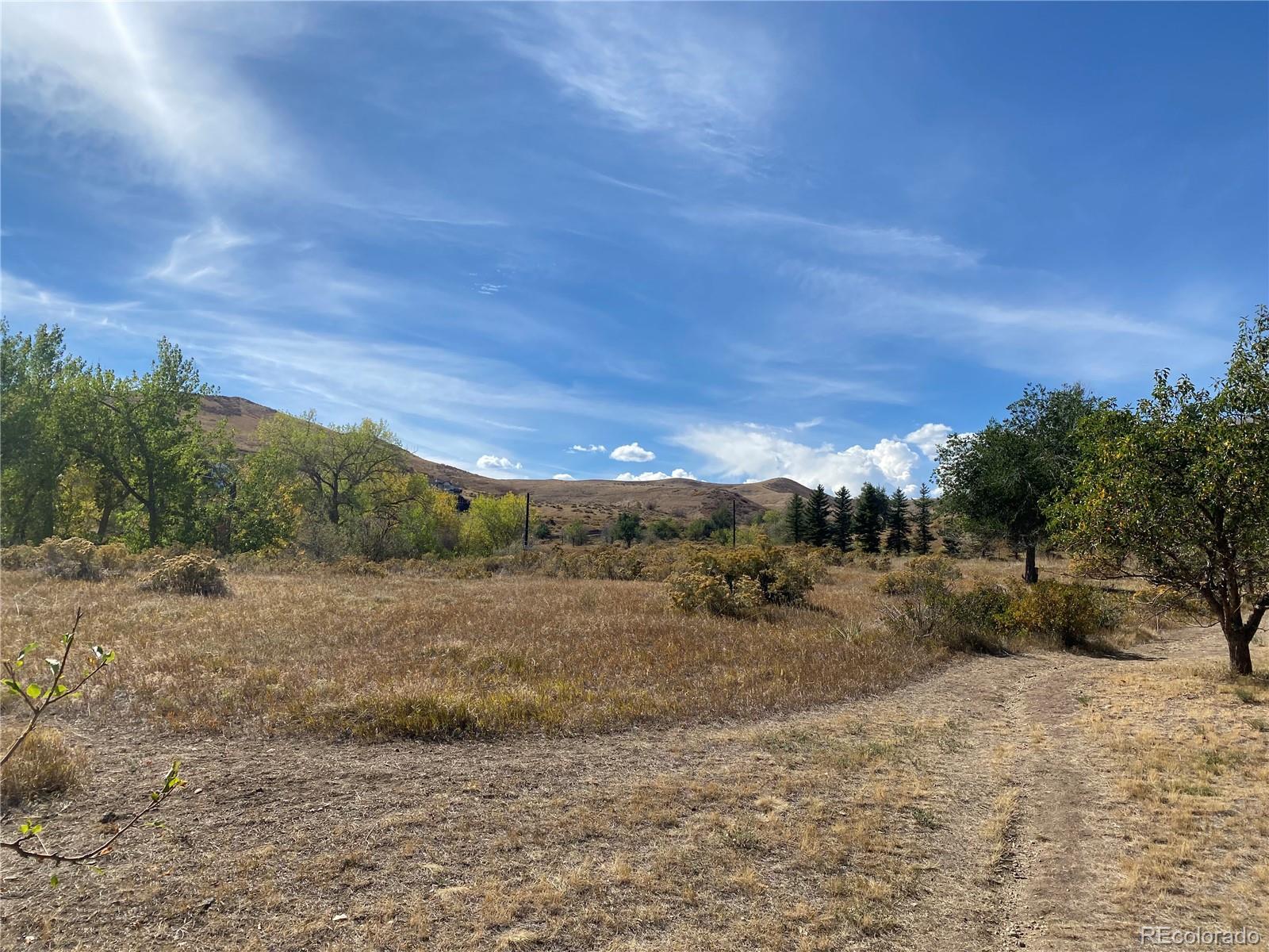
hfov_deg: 67.3
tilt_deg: +8.3
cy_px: 476
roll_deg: -1.9
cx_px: 634
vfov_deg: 53.1
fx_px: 953
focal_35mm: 26
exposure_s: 1/4115
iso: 32
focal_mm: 4.25
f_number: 1.8
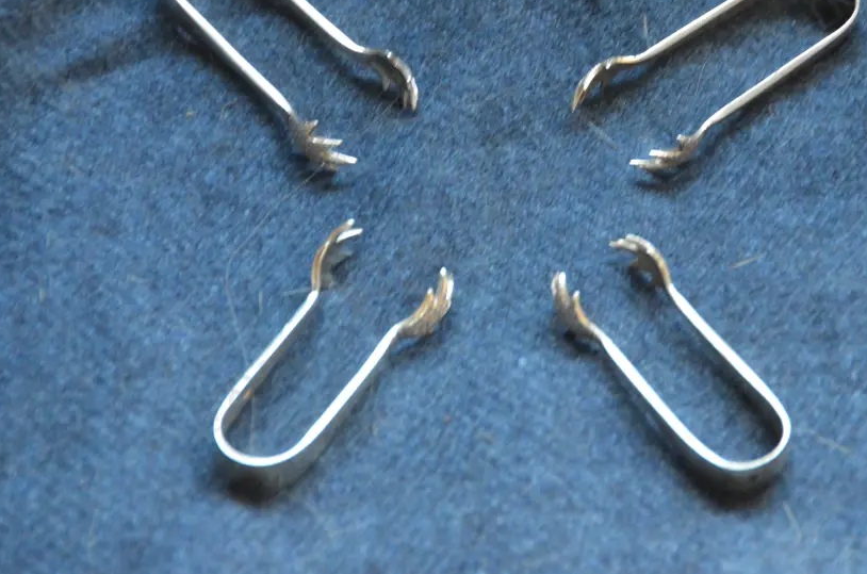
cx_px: 510
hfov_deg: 7.3
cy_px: 218
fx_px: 6801
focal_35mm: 283
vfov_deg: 4.8
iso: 3200
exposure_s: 1/50
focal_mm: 150
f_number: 5.6
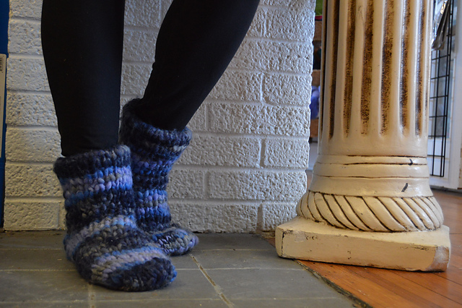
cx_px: 231
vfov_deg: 28.0
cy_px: 154
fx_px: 616
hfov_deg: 41.1
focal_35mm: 48
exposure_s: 1/60
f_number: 4.5
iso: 1600
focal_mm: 32
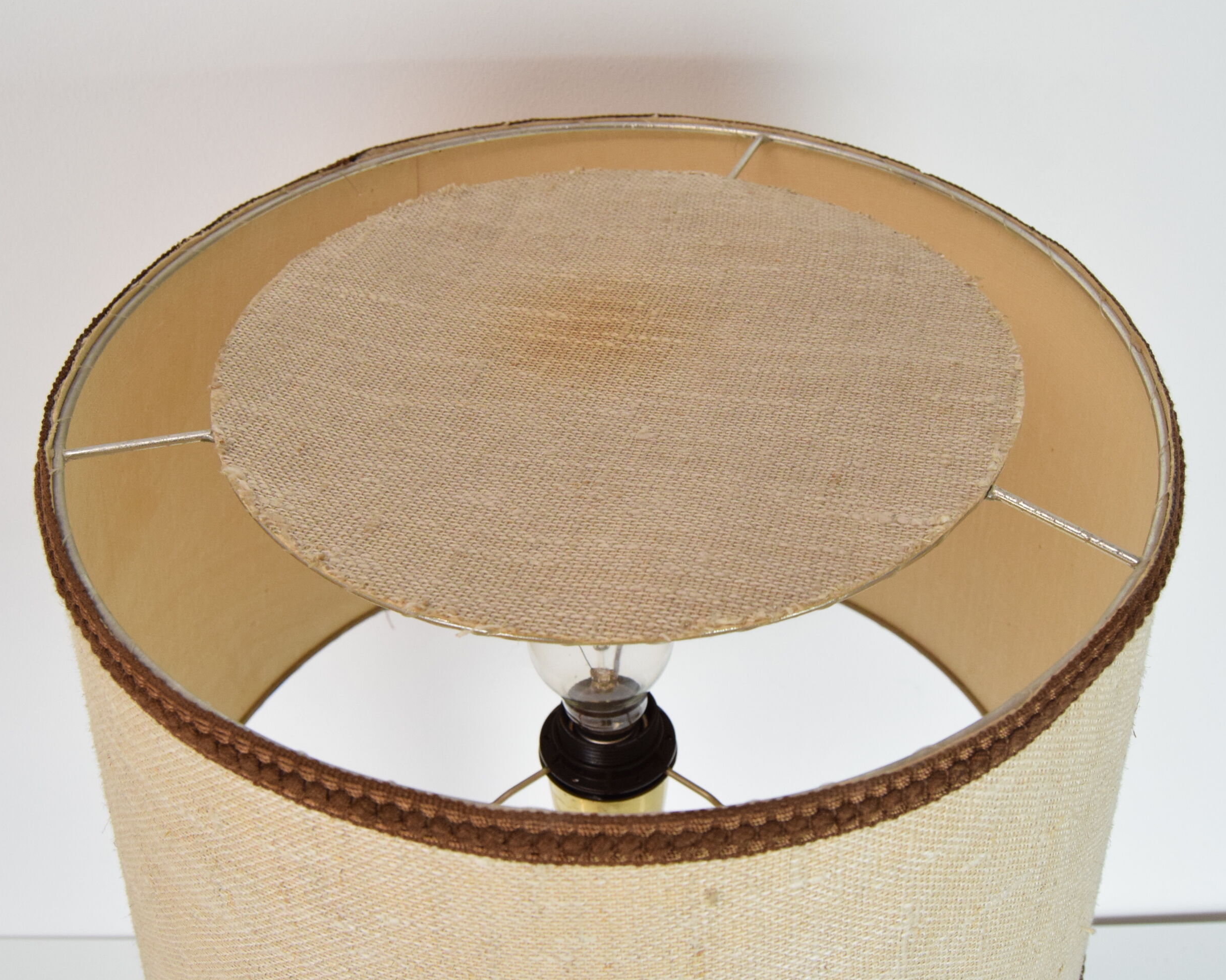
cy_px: 502
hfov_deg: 51.5
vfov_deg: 42.2
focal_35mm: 35
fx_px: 1270
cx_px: 620
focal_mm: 20
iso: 1600
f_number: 7.1
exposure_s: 1/200
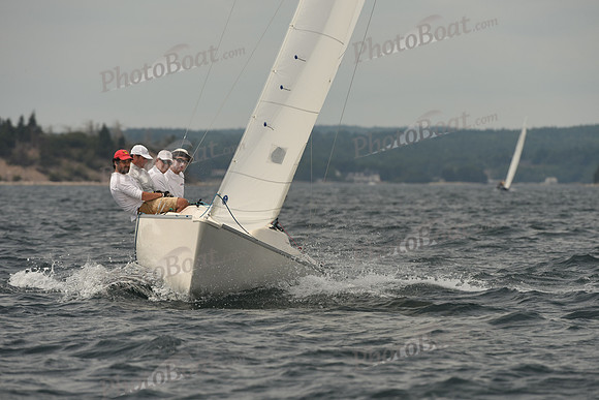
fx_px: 6657
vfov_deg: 3.4
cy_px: 200
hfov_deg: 5.2
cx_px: 300
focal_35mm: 400
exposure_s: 1/1000
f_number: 7.1
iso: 250
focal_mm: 400
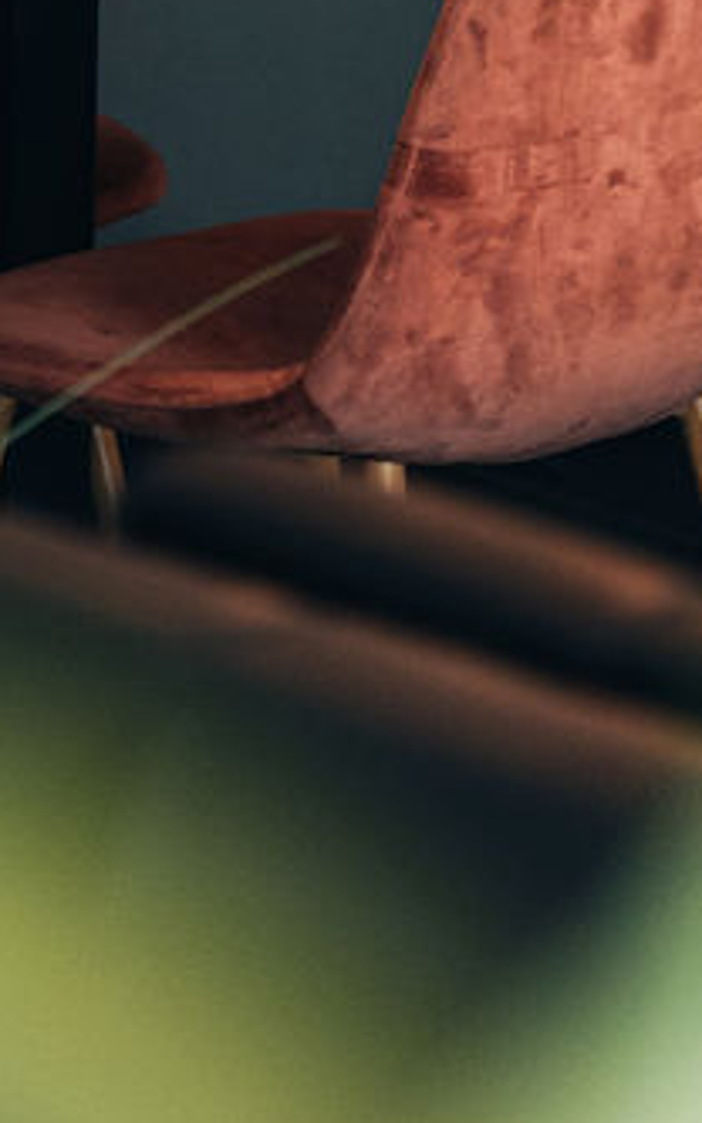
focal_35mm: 240
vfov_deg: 8.6
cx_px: 132
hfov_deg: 5.5
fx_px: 7350
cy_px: -290
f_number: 2.2
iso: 1250
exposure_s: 1/60
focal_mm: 51
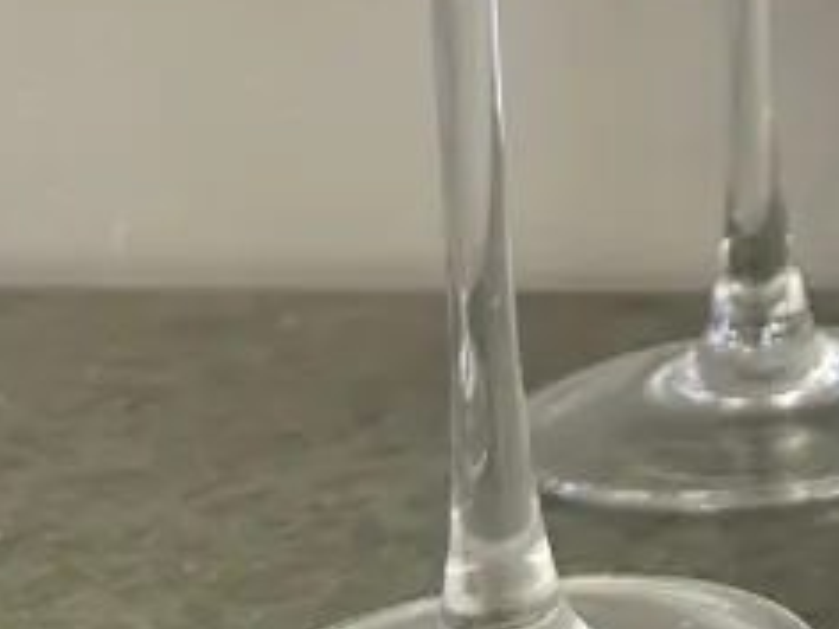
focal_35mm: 104
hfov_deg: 16.3
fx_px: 2521
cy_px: -217
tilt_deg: -6.6
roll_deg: +0.2
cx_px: 1440
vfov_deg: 13.6
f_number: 1.78
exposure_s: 1/50
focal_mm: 6.86
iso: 160
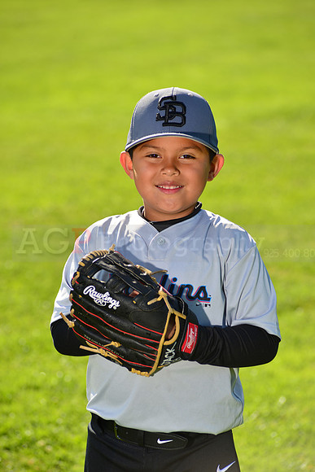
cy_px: 236
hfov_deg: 8.1
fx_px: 2230
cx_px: 158
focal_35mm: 170
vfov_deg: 12.1
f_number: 6.3
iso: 100
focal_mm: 170
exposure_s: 1/250
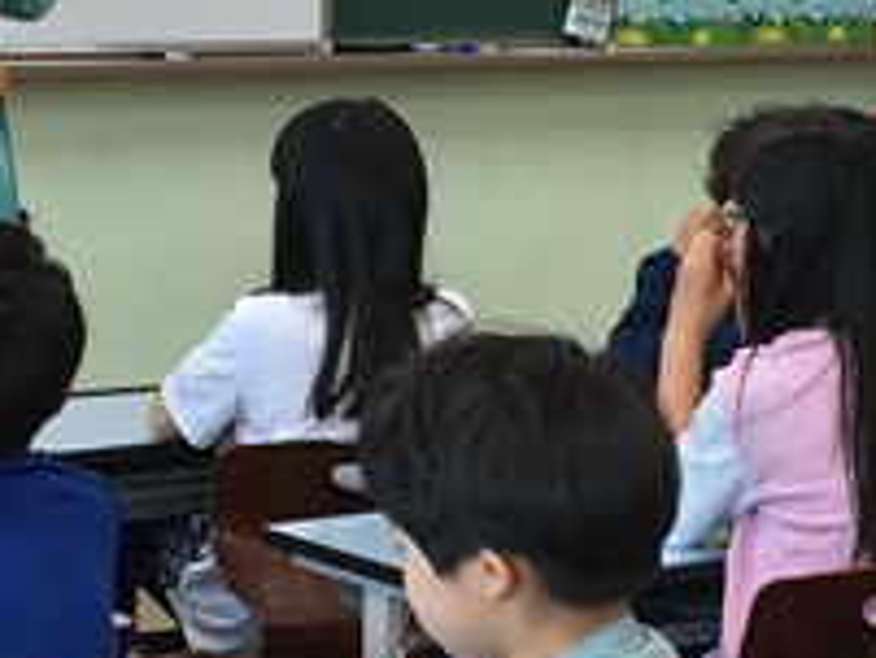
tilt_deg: -10.5
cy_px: 545
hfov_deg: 13.7
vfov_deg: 10.3
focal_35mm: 144
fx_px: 3646
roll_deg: -0.4
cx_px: 636
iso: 25
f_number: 2.2
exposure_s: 1/30
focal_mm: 4.15
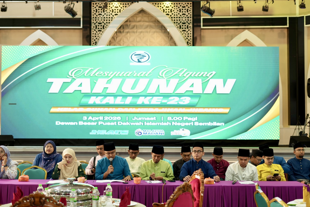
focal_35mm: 55
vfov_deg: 24.7
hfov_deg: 36.2
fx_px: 474
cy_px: 110
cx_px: 149
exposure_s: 1/80
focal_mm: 50
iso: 500
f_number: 2.5
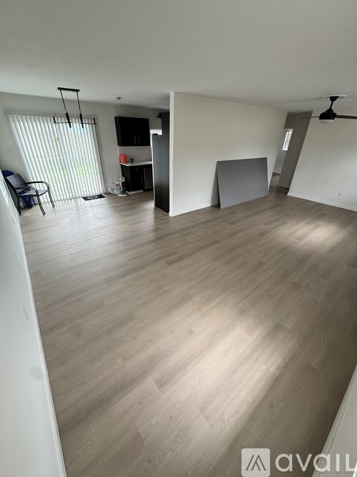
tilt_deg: -29.7
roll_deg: -1.5
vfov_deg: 102.1
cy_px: 238
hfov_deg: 85.7
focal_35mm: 14
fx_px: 193
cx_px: 178
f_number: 2.2
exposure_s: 1/99
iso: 160
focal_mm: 2.22
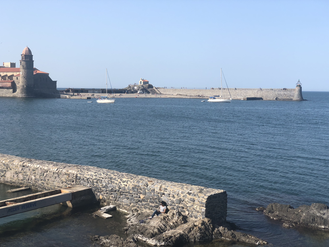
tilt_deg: -3.1
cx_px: 164
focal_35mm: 52
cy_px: 124
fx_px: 494
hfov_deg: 36.8
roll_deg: -0.2
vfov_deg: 28.0
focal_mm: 6
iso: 16
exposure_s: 1/941
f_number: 2.4
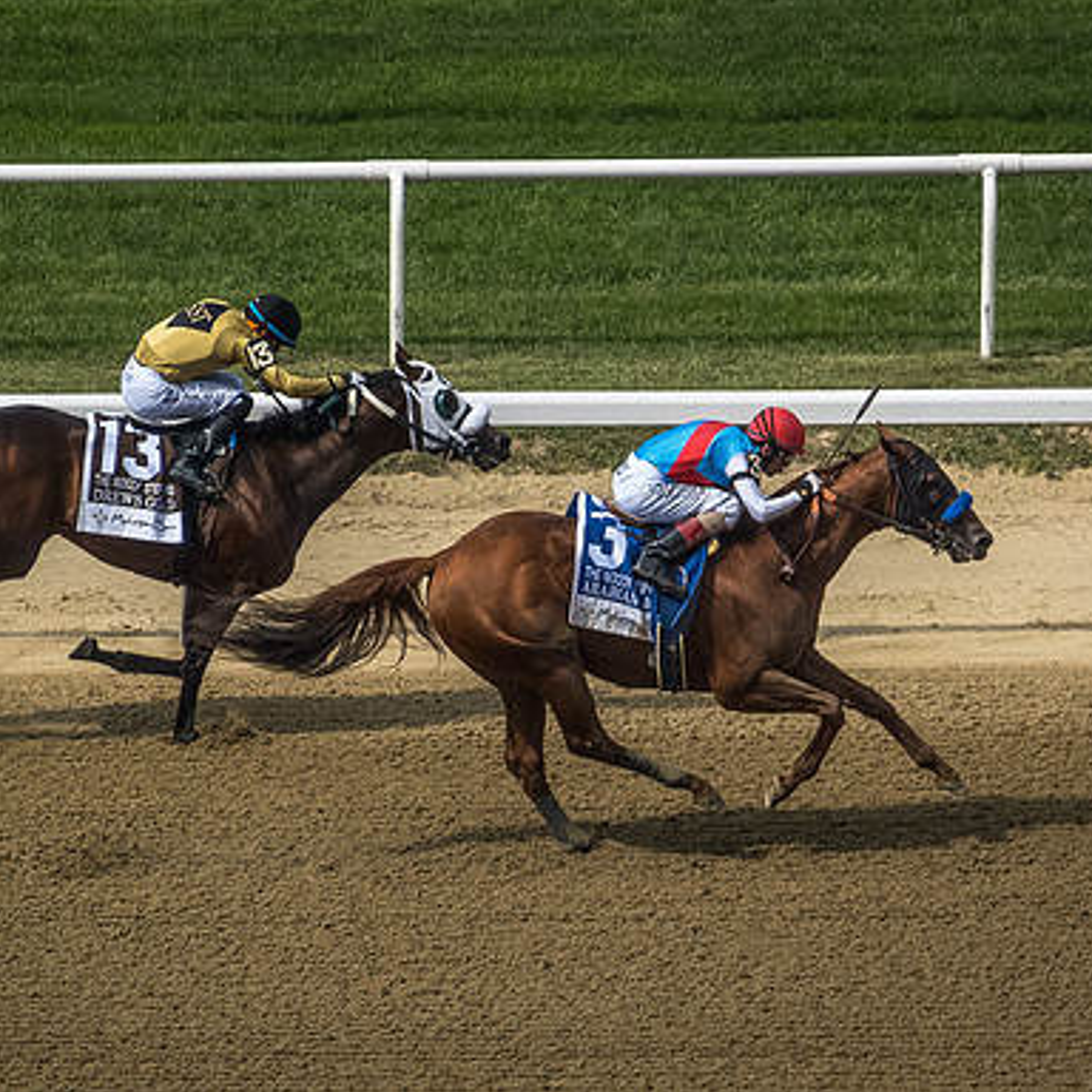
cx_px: 715
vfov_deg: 3.9
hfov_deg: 3.9
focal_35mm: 449
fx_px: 16025
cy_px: 799
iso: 250
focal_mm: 72
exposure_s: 1/2000
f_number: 4.5
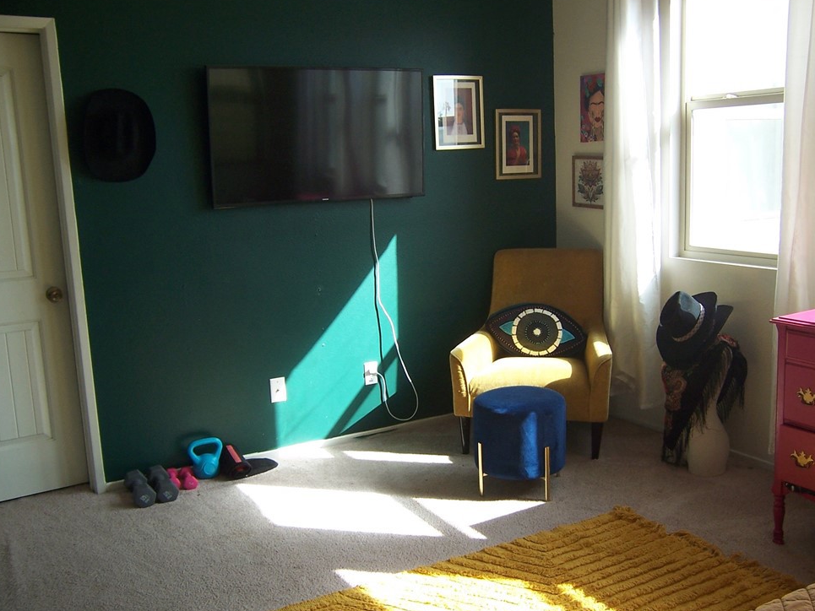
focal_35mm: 35
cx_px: 423
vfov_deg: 40.7
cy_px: 311
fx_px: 824
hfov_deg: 52.6
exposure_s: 1/90
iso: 80
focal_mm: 5.5
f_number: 2.8
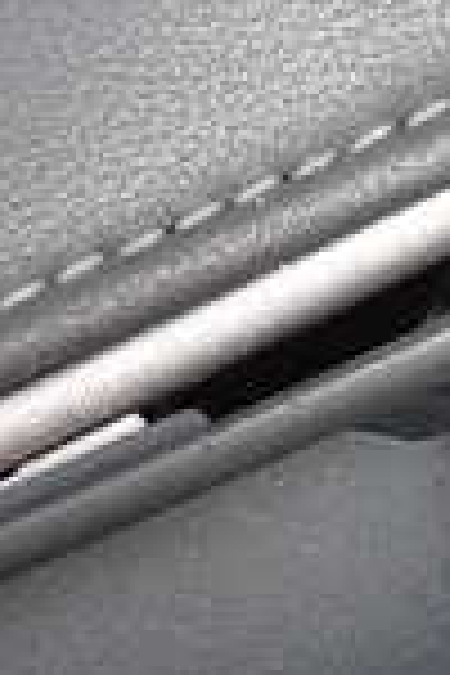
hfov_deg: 11.0
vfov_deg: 16.4
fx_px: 2344
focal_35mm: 125
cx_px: 194
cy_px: 454
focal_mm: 5.4
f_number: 2.3
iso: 160
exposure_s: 1/60
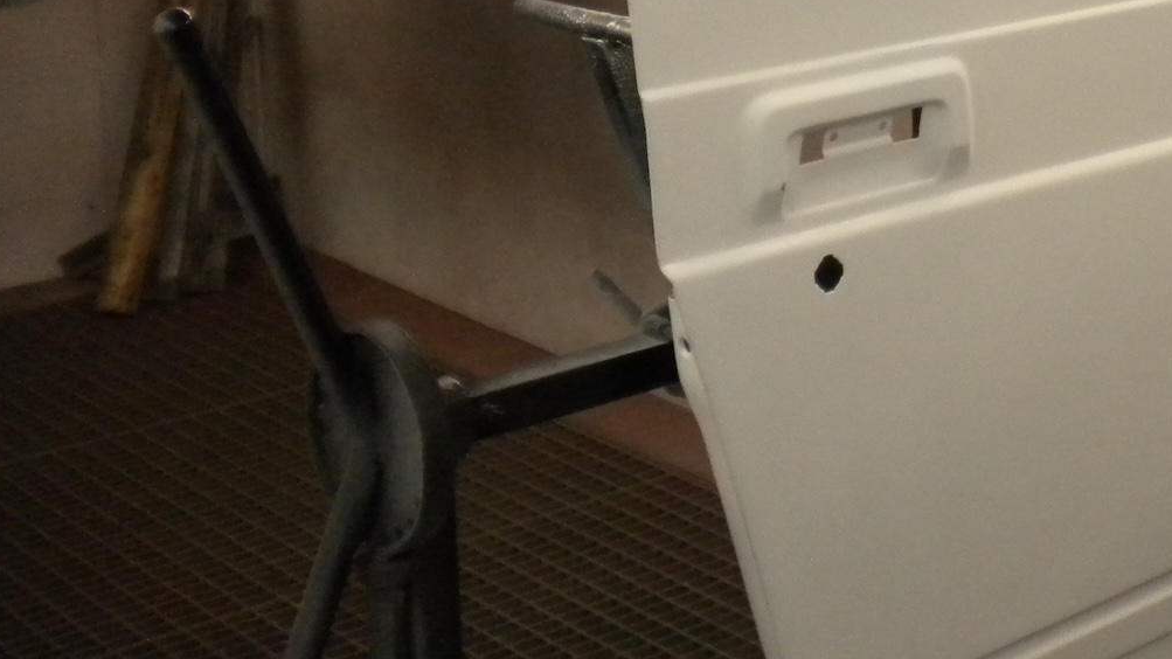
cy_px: -14
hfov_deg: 27.8
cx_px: 1073
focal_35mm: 73
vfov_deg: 16.2
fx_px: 2268
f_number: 3.1
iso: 400
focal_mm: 6.3
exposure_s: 1/432
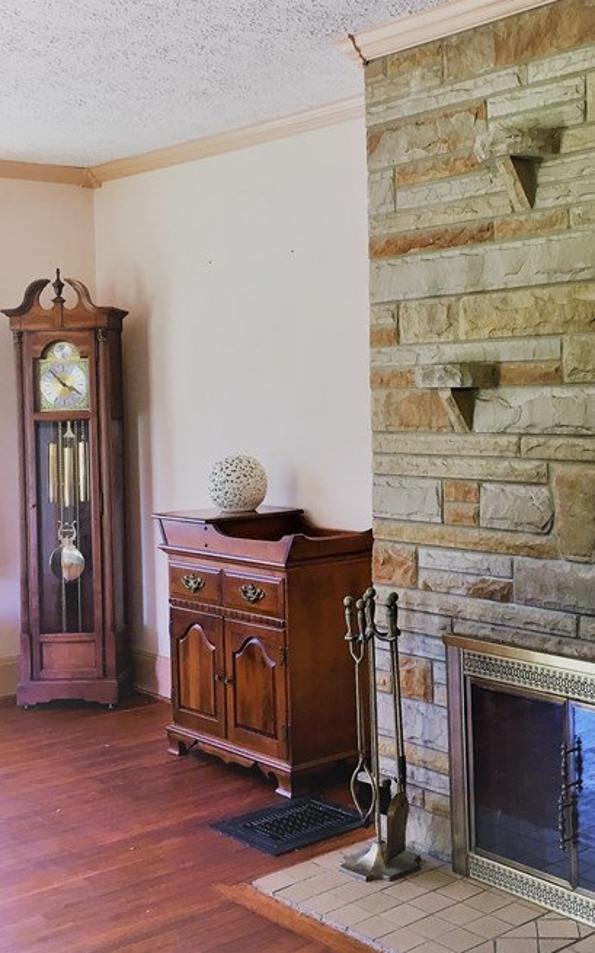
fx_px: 1246
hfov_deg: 26.7
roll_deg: +0.7
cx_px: 388
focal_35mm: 48
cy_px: 435
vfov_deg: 41.8
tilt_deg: -3.9
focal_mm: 4.15
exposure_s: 1/30
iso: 64
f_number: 2.2
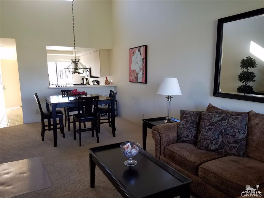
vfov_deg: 53.0
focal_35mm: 26
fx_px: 198
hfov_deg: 67.3
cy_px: 99
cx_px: 132
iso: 64
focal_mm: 4.2
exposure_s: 1/60
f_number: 1.7
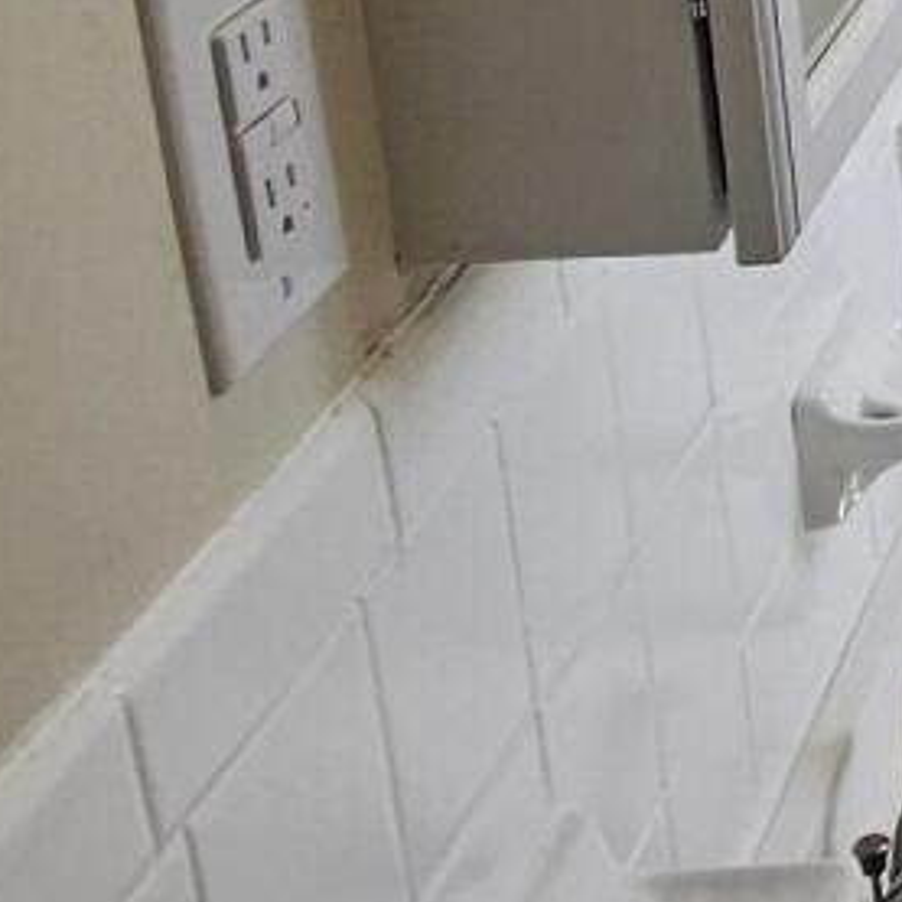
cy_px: -62
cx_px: 1977
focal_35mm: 83
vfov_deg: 20.1
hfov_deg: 15.2
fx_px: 2447
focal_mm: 2.2
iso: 50
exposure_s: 1/163
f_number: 2.2
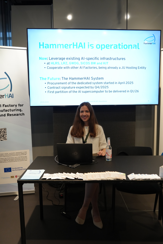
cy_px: 122
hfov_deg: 43.6
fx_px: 204
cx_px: 82
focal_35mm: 30
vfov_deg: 61.9
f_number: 4
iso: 2000
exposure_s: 1/160
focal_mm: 30
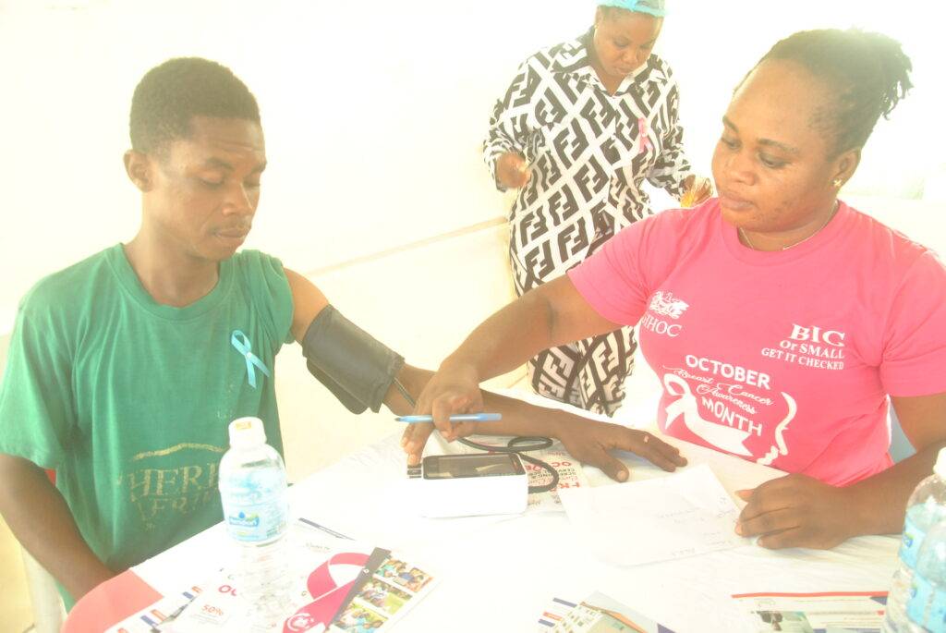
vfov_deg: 48.0
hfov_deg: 67.3
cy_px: 316
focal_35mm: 27
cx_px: 473
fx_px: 710
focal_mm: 18
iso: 450
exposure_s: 1/60
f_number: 5.6
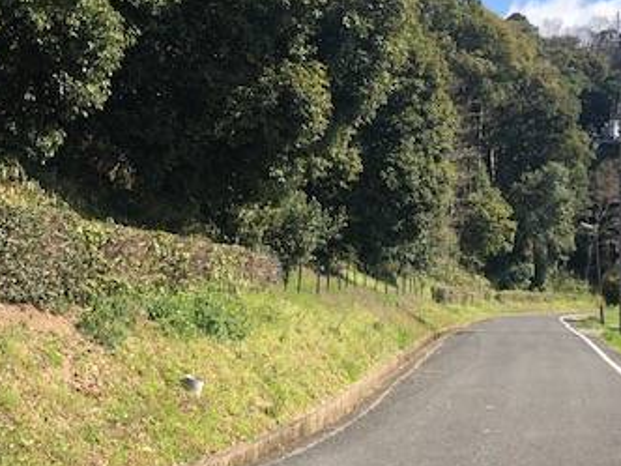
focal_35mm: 54
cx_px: 397
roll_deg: +2.1
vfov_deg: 26.9
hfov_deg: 35.3
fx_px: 969
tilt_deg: +8.1
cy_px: 174
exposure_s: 1/1263
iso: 20
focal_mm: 3.99
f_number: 1.8
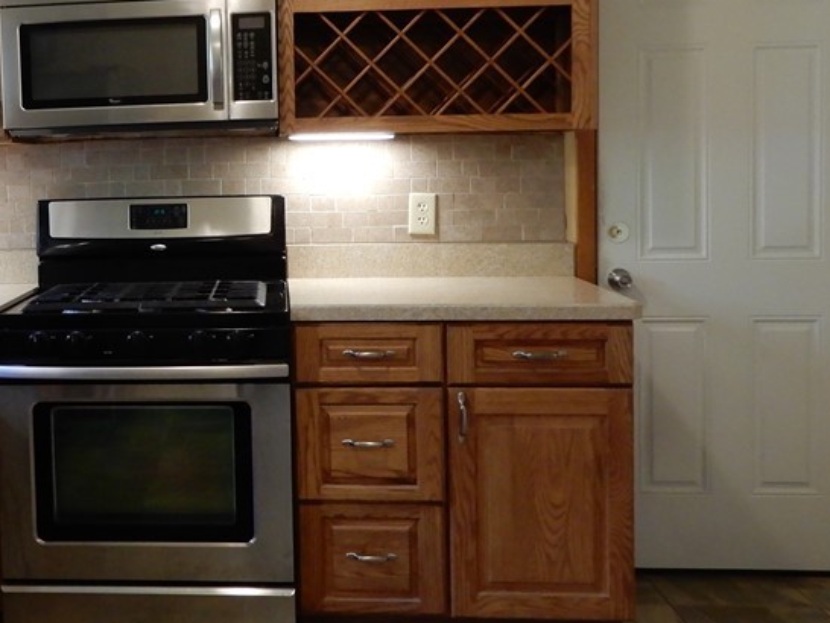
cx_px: 169
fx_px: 1079
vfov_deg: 32.0
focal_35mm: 45
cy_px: 220
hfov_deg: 40.4
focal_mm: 4.3
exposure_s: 1/30
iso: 400
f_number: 3.4
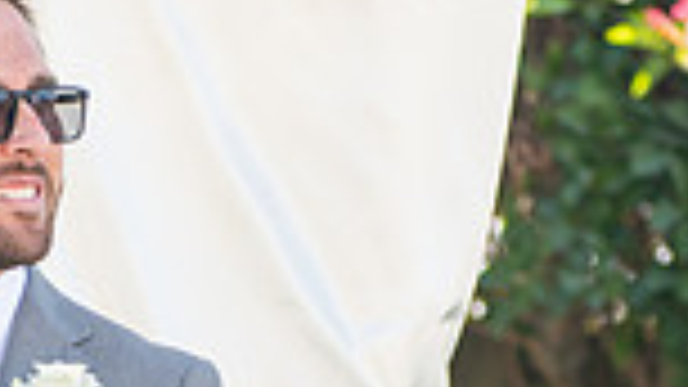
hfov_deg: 7.0
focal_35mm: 310
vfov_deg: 3.9
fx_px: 5654
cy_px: 665
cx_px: 183
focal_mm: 70
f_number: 3.2
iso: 100
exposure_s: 1/250
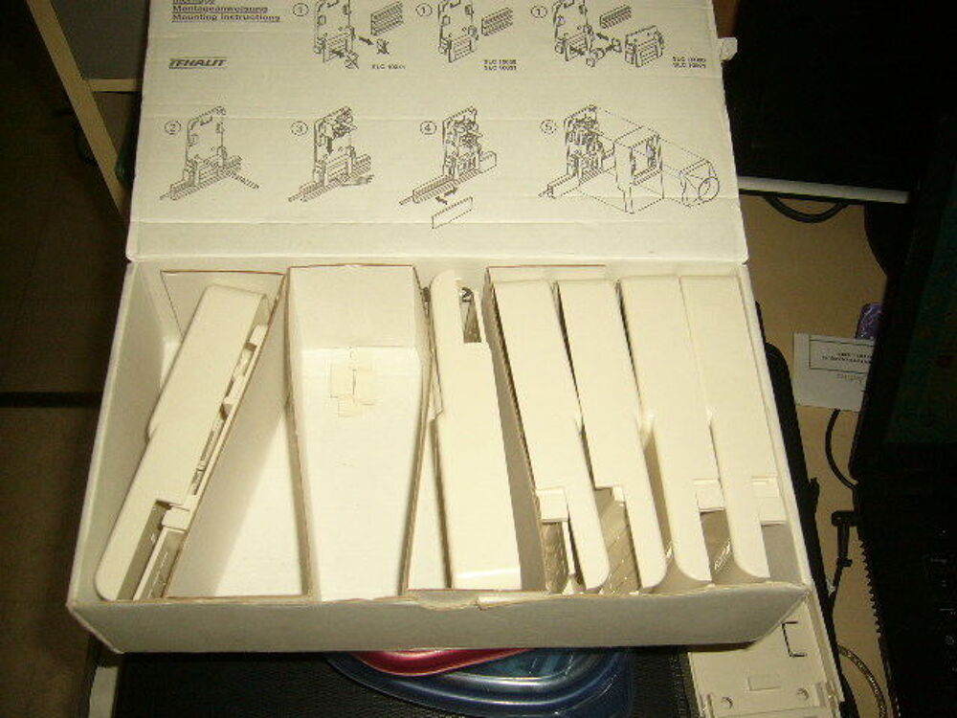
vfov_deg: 40.7
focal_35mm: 35
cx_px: 478
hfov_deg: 52.6
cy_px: 359
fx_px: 968
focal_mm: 5.8
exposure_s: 1/60
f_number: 2.8
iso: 100
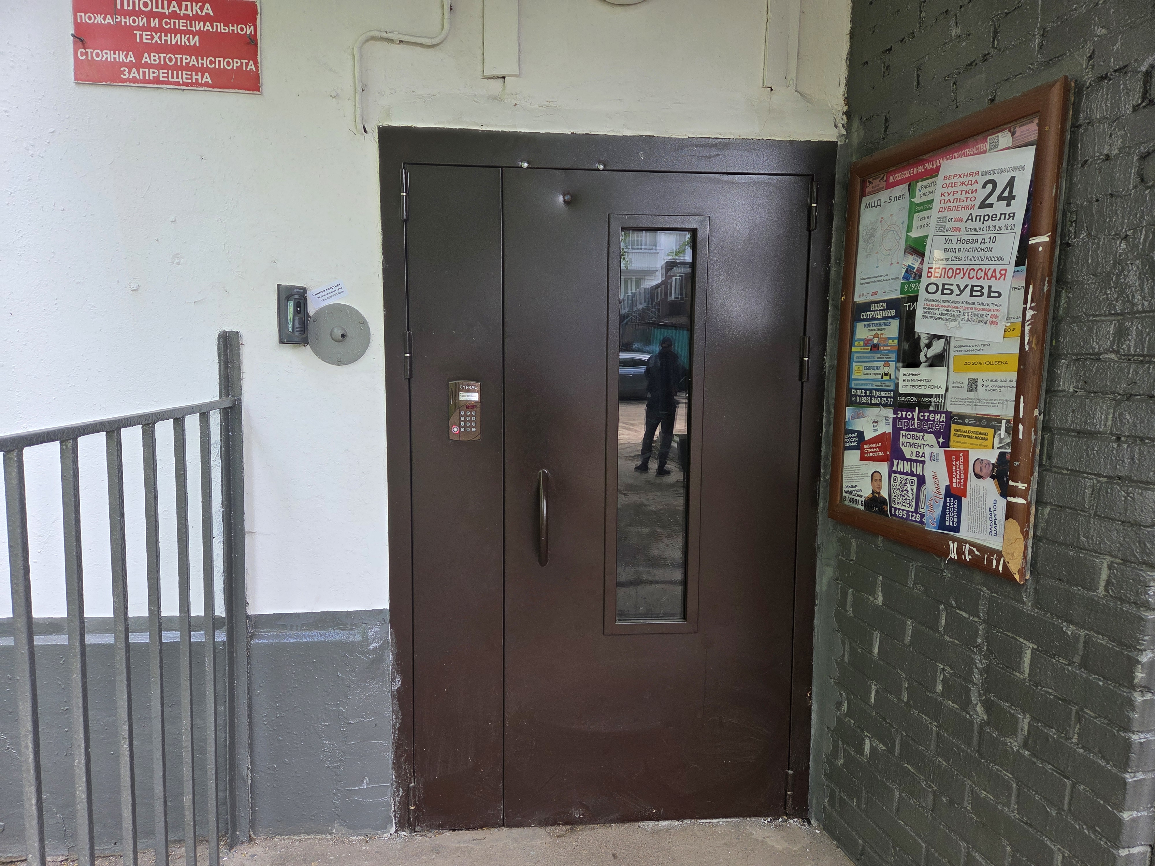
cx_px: 578
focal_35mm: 23
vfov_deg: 58.9
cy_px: 433
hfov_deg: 73.9
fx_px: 767
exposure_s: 1/180
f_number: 1.8
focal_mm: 5.4
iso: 80
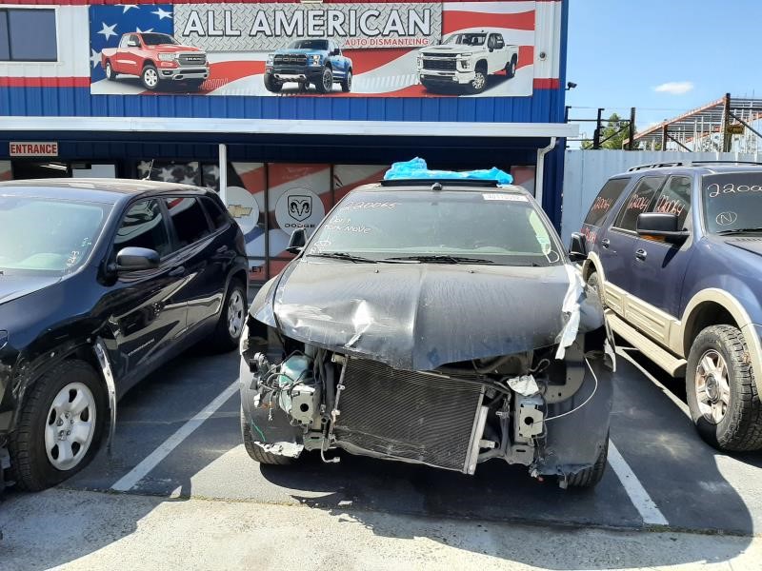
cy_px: 286
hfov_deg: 67.3
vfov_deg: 53.1
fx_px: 572
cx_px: 381
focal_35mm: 26
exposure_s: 1/1119
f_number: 1.7
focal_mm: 3.93
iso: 40
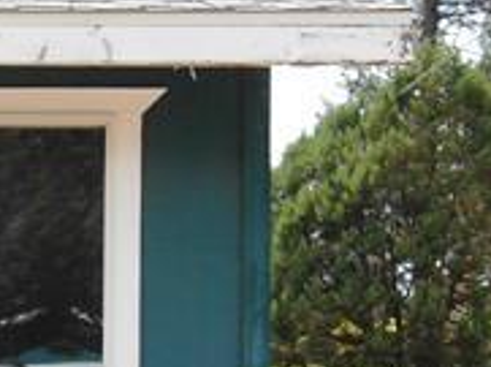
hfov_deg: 14.4
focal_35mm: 124
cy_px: 386
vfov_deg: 11.8
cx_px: -328
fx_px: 1755
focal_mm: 6.3
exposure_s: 1/320
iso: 80
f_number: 3.7
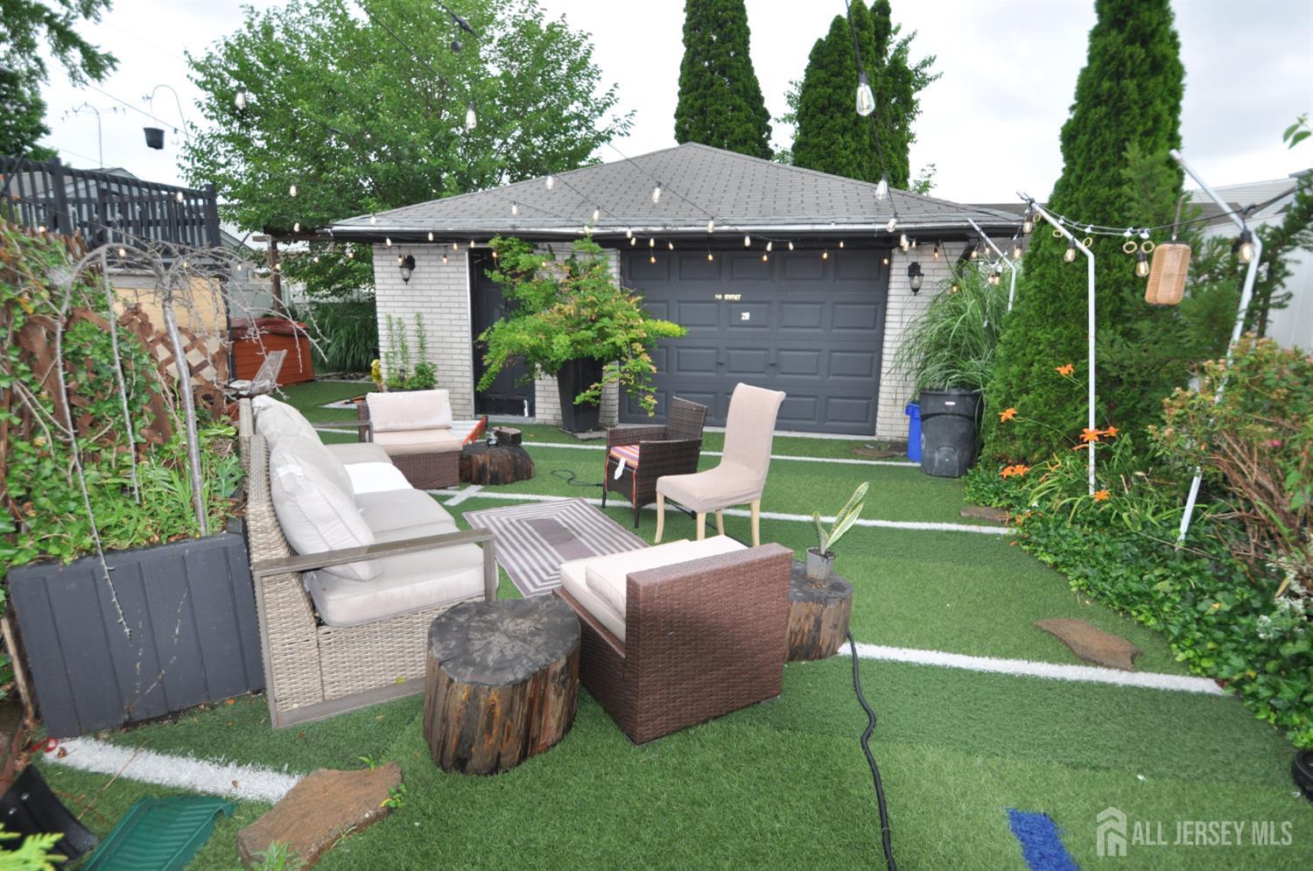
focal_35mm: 18
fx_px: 655
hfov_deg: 90.1
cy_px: 436
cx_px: 656
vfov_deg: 67.2
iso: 200
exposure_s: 1/200
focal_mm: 12
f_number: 4.8
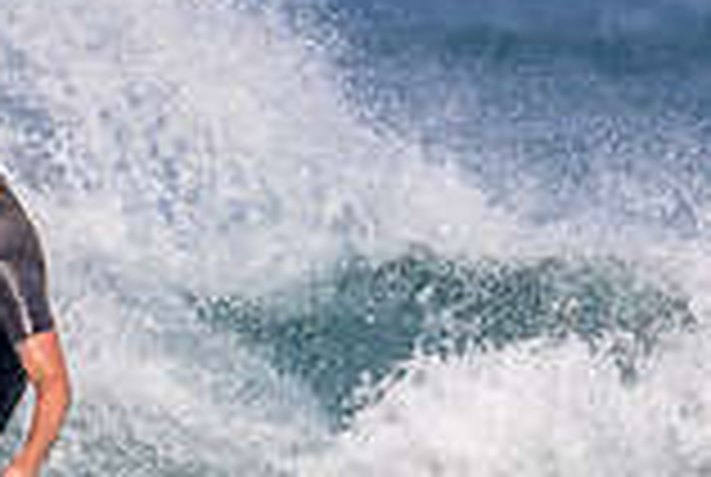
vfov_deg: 0.5
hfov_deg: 0.7
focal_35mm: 2884
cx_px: -165
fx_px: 57066
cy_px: 670
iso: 900
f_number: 11
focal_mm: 690
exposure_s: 1/2000
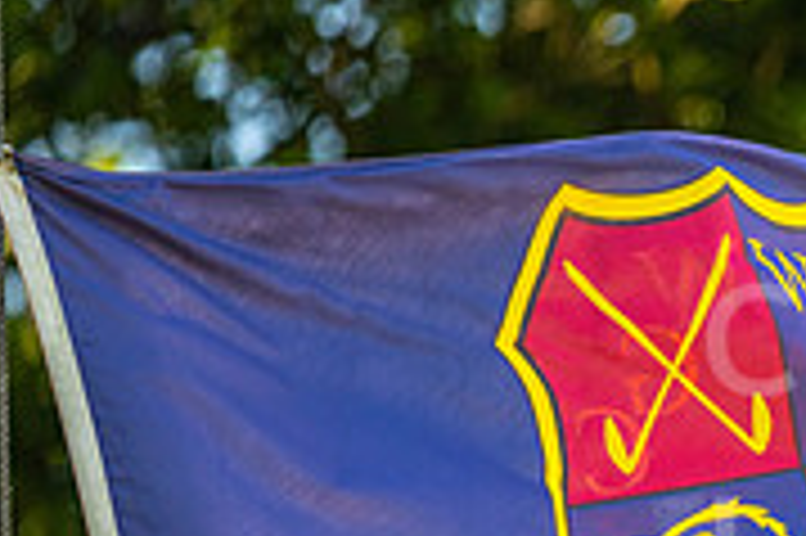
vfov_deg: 1.4
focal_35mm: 975
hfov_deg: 2.1
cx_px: 1297
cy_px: 615
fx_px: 21809
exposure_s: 1/1000
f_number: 4.5
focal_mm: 300
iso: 200
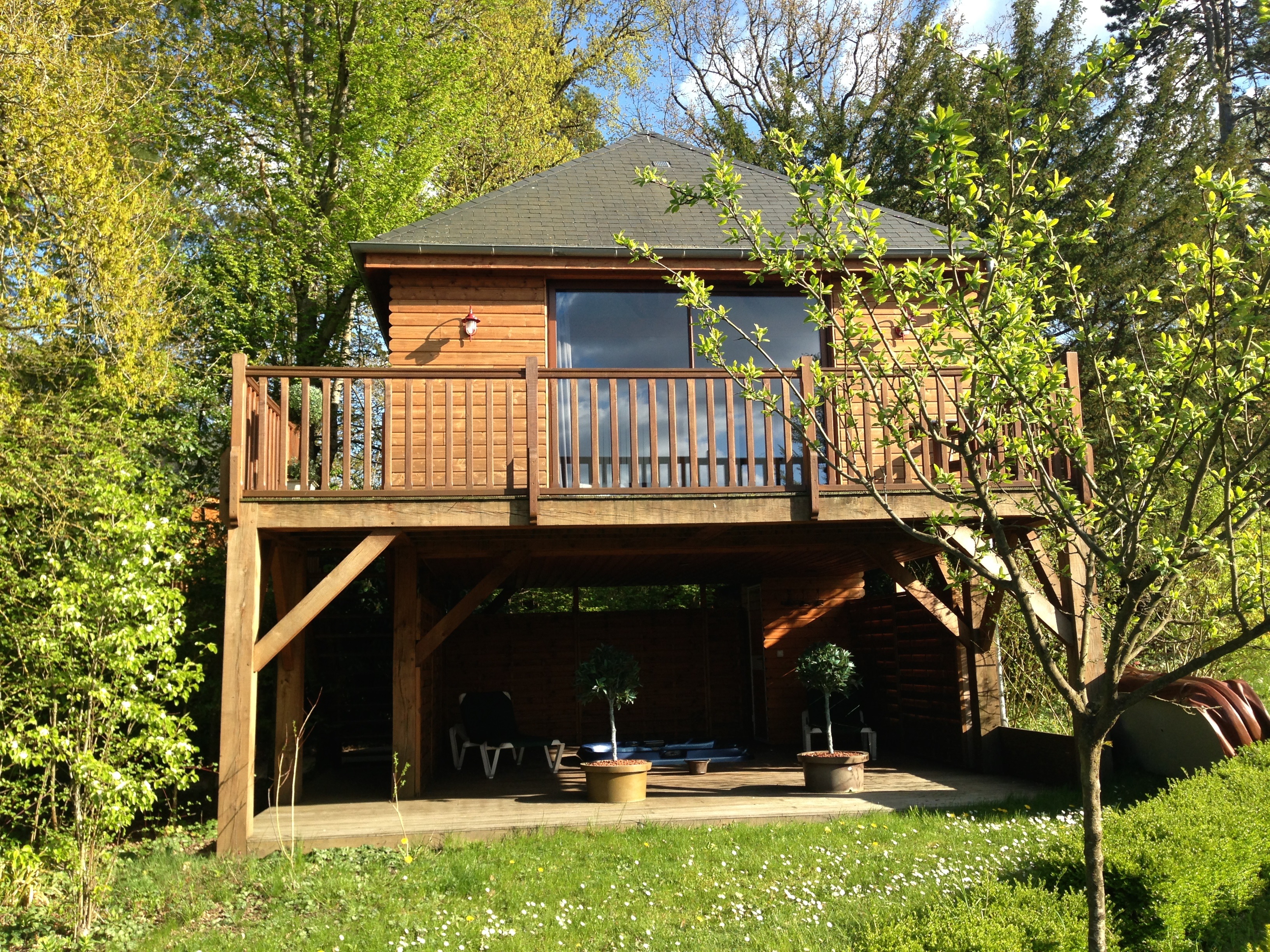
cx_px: 635
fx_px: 1211
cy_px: 476
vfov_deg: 42.9
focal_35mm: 33
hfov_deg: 55.4
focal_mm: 4.13
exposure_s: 1/471
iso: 50
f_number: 2.4
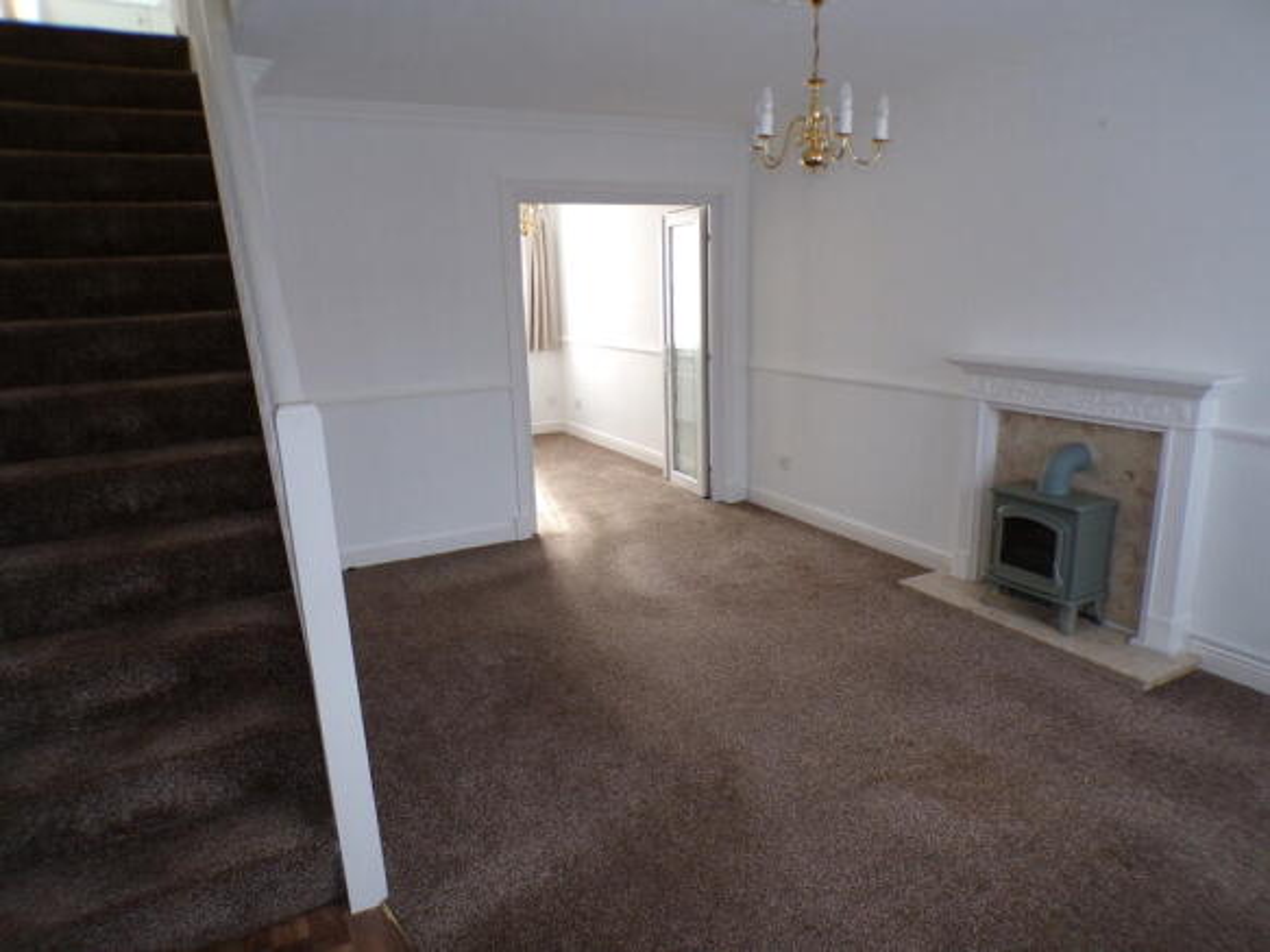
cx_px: 635
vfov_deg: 56.8
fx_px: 880
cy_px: 476
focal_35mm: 24
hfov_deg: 71.6
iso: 187
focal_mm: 4.3
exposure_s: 1/34
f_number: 3
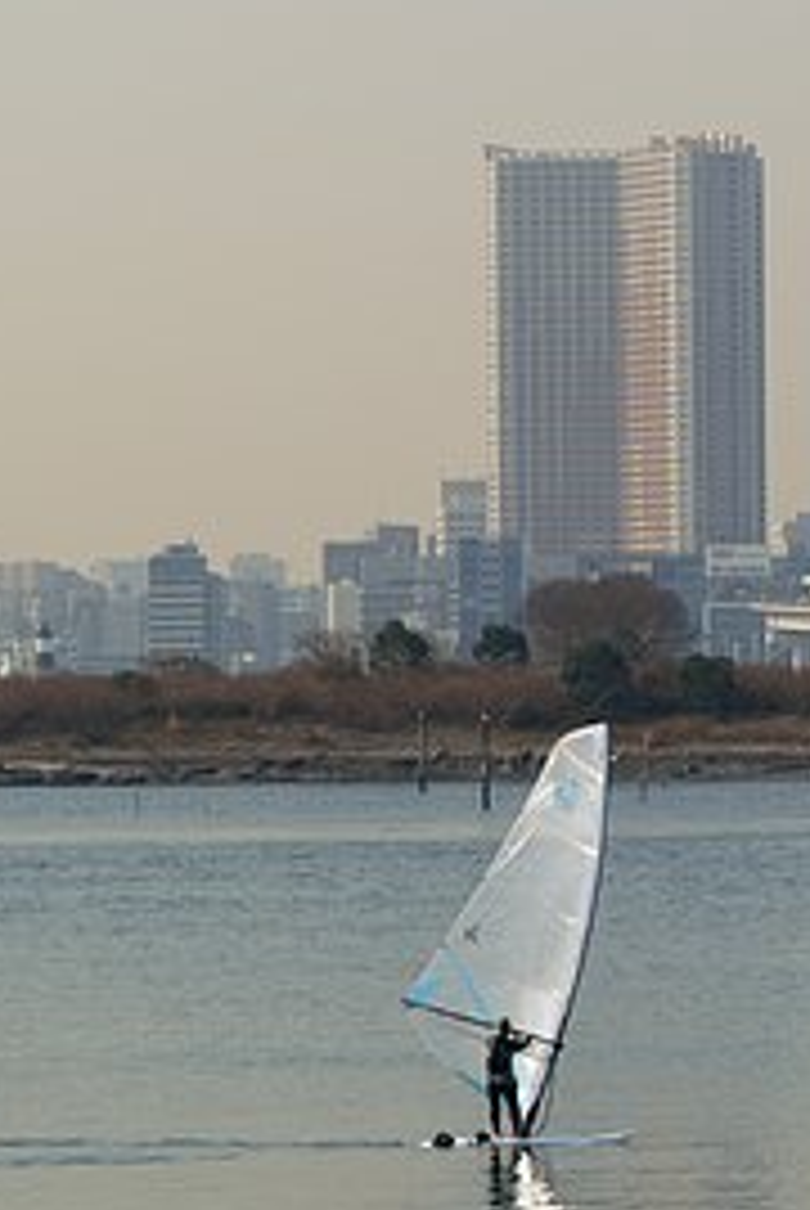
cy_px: 634
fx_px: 8144
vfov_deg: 8.5
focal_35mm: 242
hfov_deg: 5.7
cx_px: 1048
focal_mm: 85
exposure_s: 1/640
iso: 100
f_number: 5.6
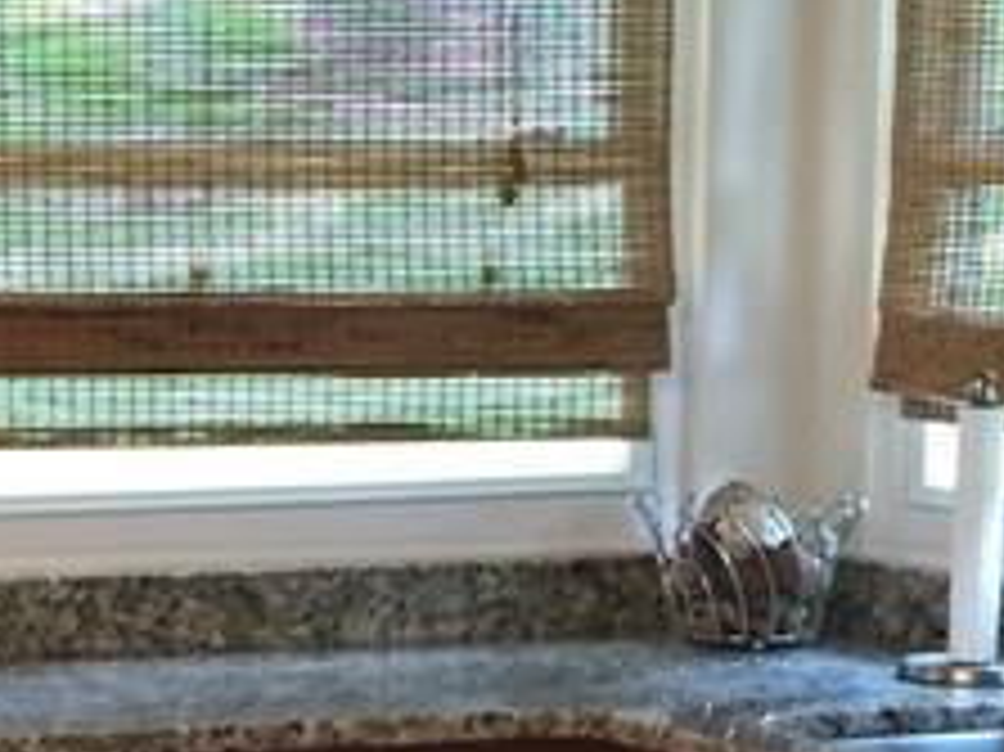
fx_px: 3855
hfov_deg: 14.6
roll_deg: +0.5
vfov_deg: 11.0
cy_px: 811
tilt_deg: -8.4
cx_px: -27
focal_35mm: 133
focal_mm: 4.15
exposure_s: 1/30
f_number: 2.2
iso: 160
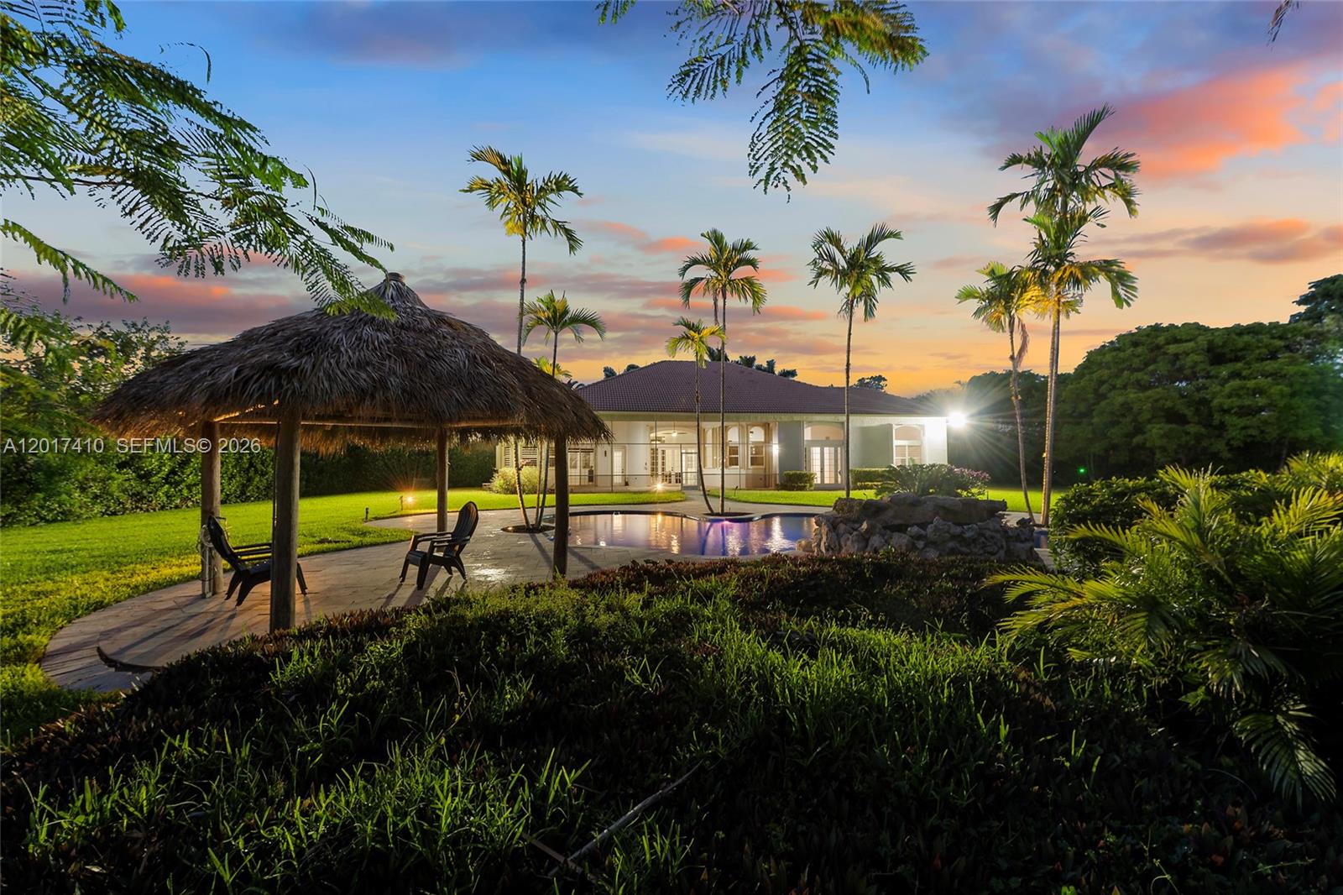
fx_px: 522
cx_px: 672
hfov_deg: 104.3
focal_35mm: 14
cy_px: 448
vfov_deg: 81.2
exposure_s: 5
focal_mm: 14
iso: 800
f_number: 8
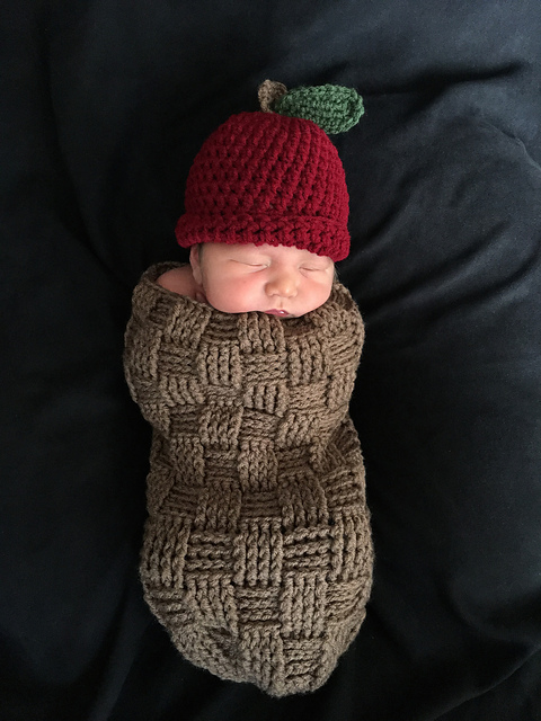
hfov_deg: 48.2
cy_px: 360
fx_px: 604
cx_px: 270
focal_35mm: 29
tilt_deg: -62.9
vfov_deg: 61.7
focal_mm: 4.15
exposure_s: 1/15
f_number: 2.2
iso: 320
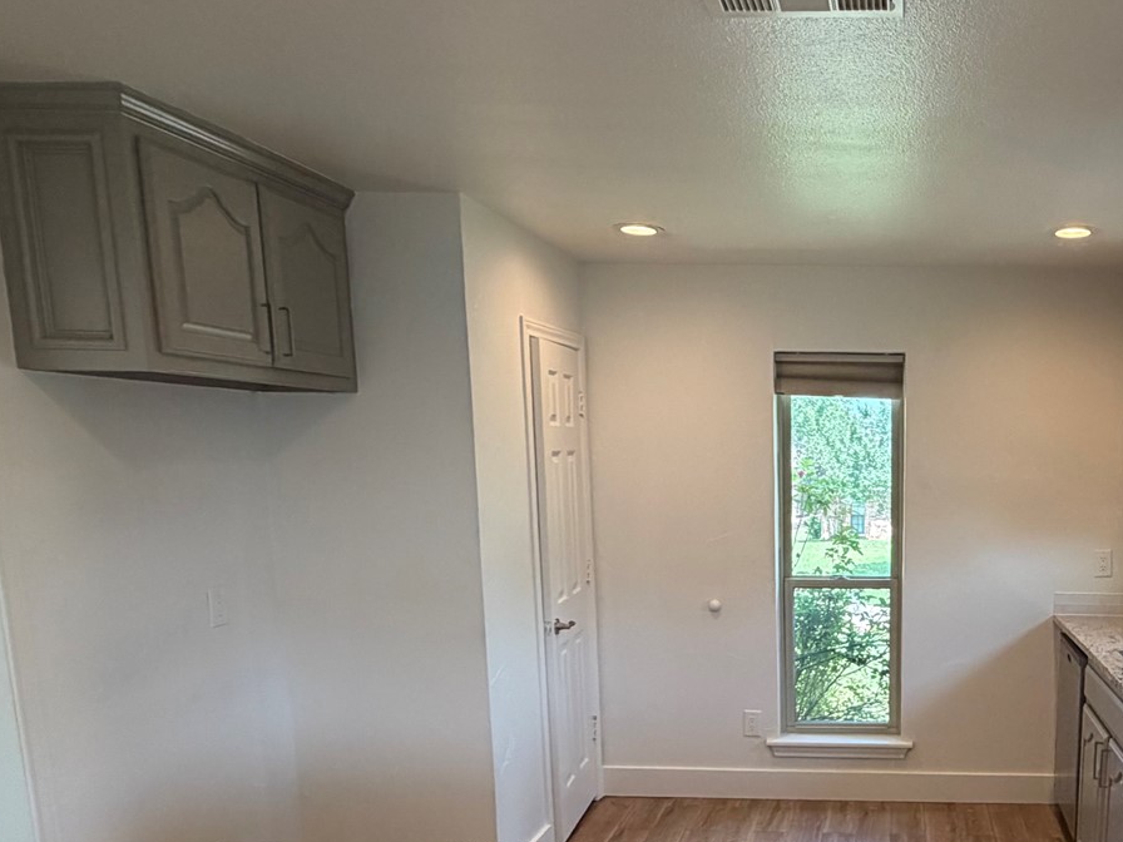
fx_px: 1038
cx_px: 887
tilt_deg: -10.6
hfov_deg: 53.3
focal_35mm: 32
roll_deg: +0.1
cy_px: 638
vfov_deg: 42.7
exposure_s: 1/120
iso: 200
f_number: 2.2
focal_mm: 2.22
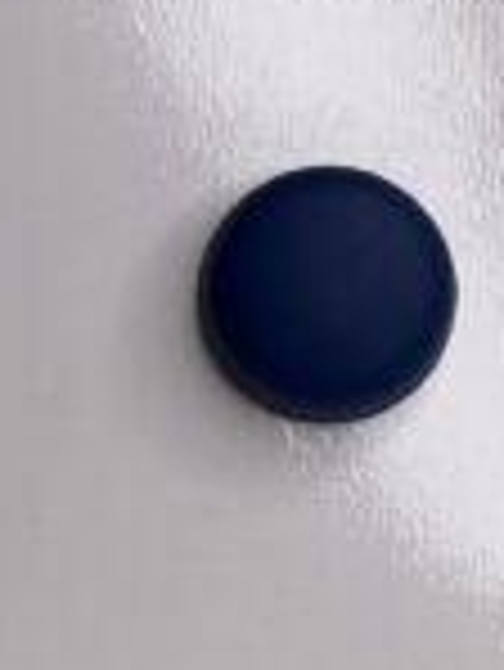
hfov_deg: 8.0
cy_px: 339
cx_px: 490
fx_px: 3606
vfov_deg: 10.6
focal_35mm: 186
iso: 32
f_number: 1.6
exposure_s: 1/397
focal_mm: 5.96
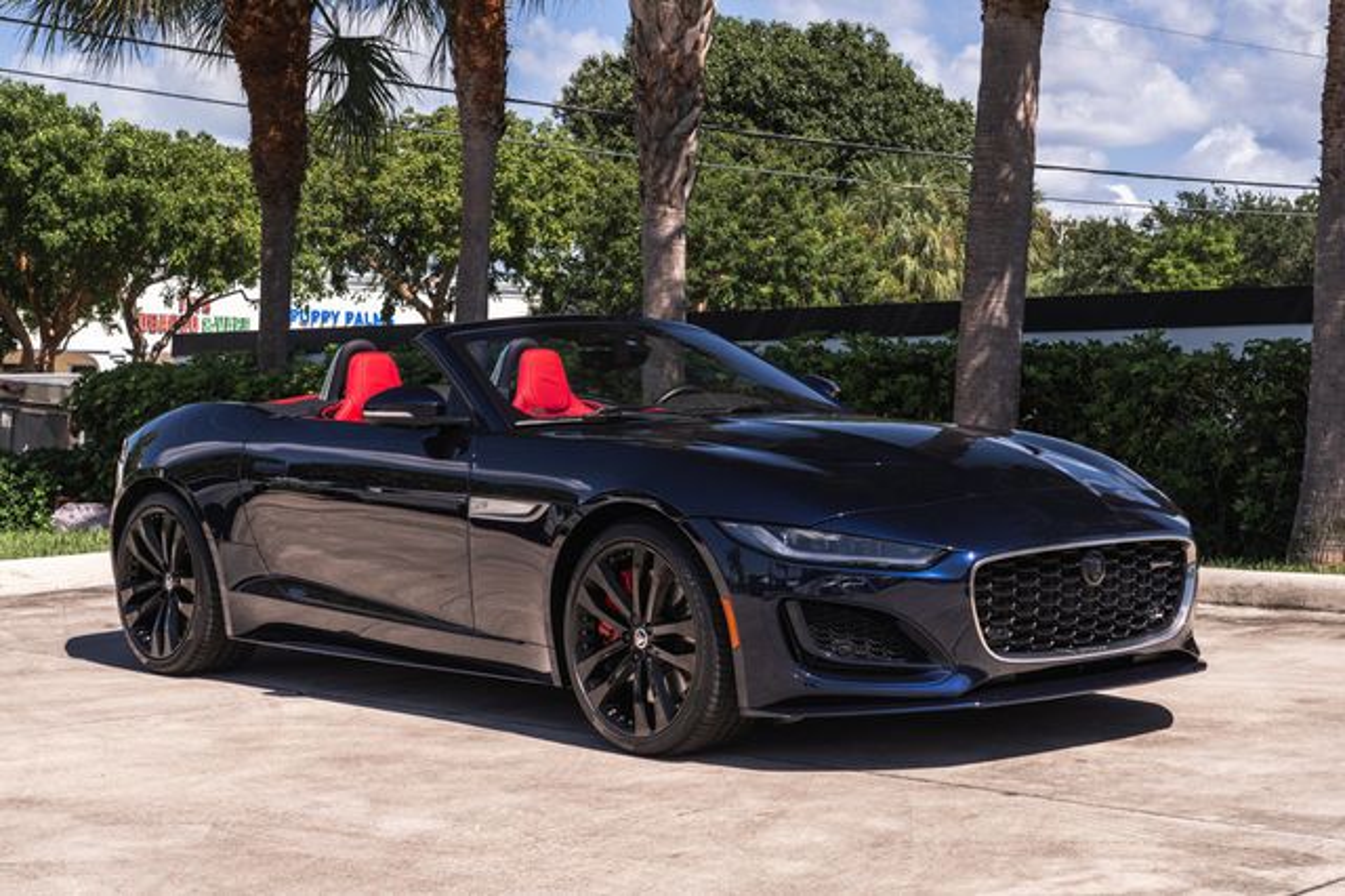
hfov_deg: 34.2
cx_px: 656
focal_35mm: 58
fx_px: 2184
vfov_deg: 23.2
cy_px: 448
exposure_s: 1/160
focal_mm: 48
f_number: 7.1
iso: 200
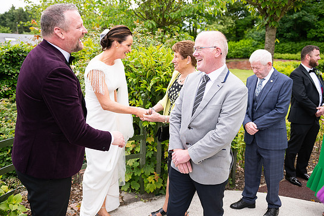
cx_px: 168
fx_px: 306
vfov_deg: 38.9
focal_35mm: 34
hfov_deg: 55.8
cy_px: 109
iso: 250
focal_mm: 32
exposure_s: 1/1250
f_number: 3.5
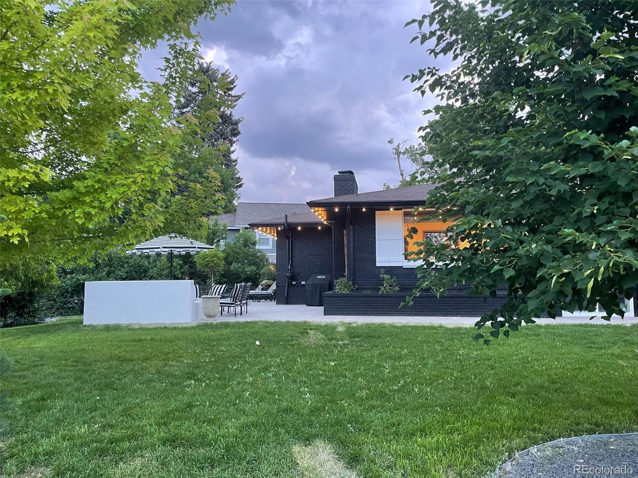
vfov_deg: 53.0
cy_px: 239
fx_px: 479
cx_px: 319
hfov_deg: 67.3
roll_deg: +0.3
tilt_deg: +4.3
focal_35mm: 26
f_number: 1.6
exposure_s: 1/60
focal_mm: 4.2
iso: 100
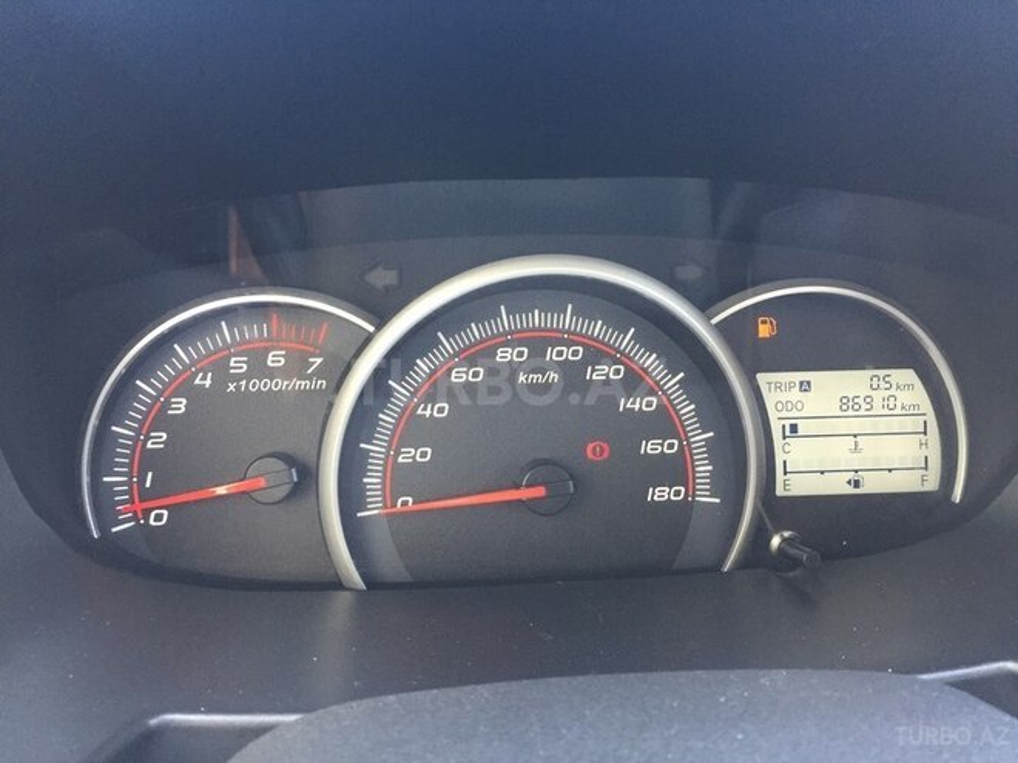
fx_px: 853
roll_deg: -1.9
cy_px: 382
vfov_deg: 48.2
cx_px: 509
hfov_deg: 61.7
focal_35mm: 29
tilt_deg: -23.4
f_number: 2.2
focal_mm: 4.15
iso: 64
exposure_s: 1/33
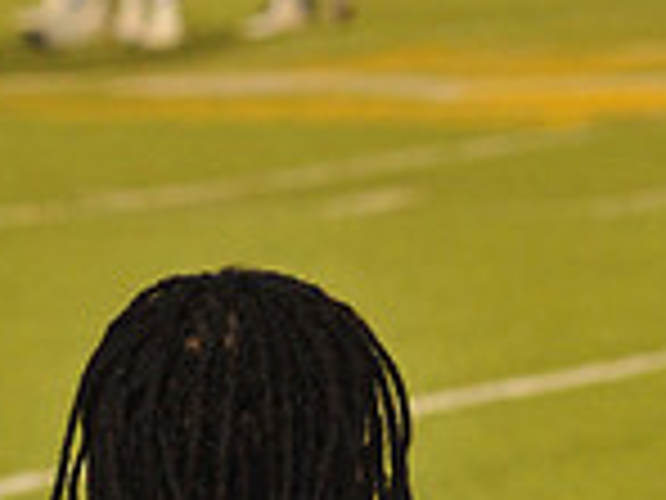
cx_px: 261
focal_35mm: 422
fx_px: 8119
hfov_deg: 4.7
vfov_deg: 3.5
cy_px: 1140
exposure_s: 1/200
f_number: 6.3
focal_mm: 112
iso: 6400
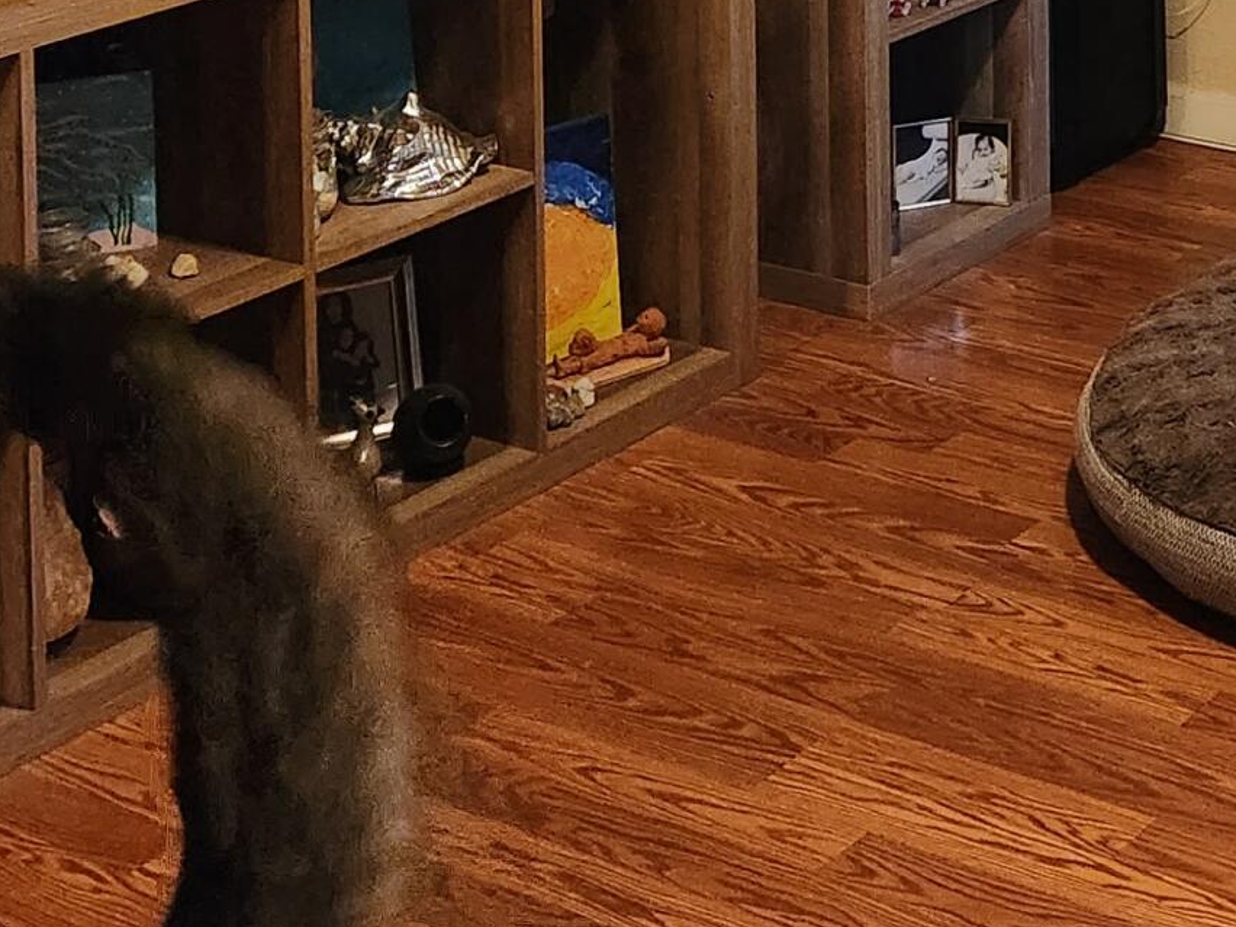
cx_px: 1359
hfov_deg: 22.7
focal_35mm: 81
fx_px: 2892
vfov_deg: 15.9
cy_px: -660
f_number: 1.8
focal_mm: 5.4
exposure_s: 1/120
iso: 800
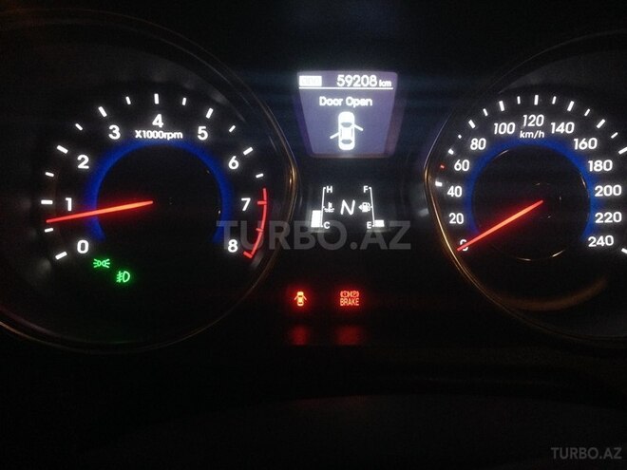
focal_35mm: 33
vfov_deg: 42.9
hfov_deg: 55.4
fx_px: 598
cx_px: 314
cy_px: 235
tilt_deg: -17.7
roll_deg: -1.6
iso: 320
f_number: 2.4
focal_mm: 4.12
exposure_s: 1/20
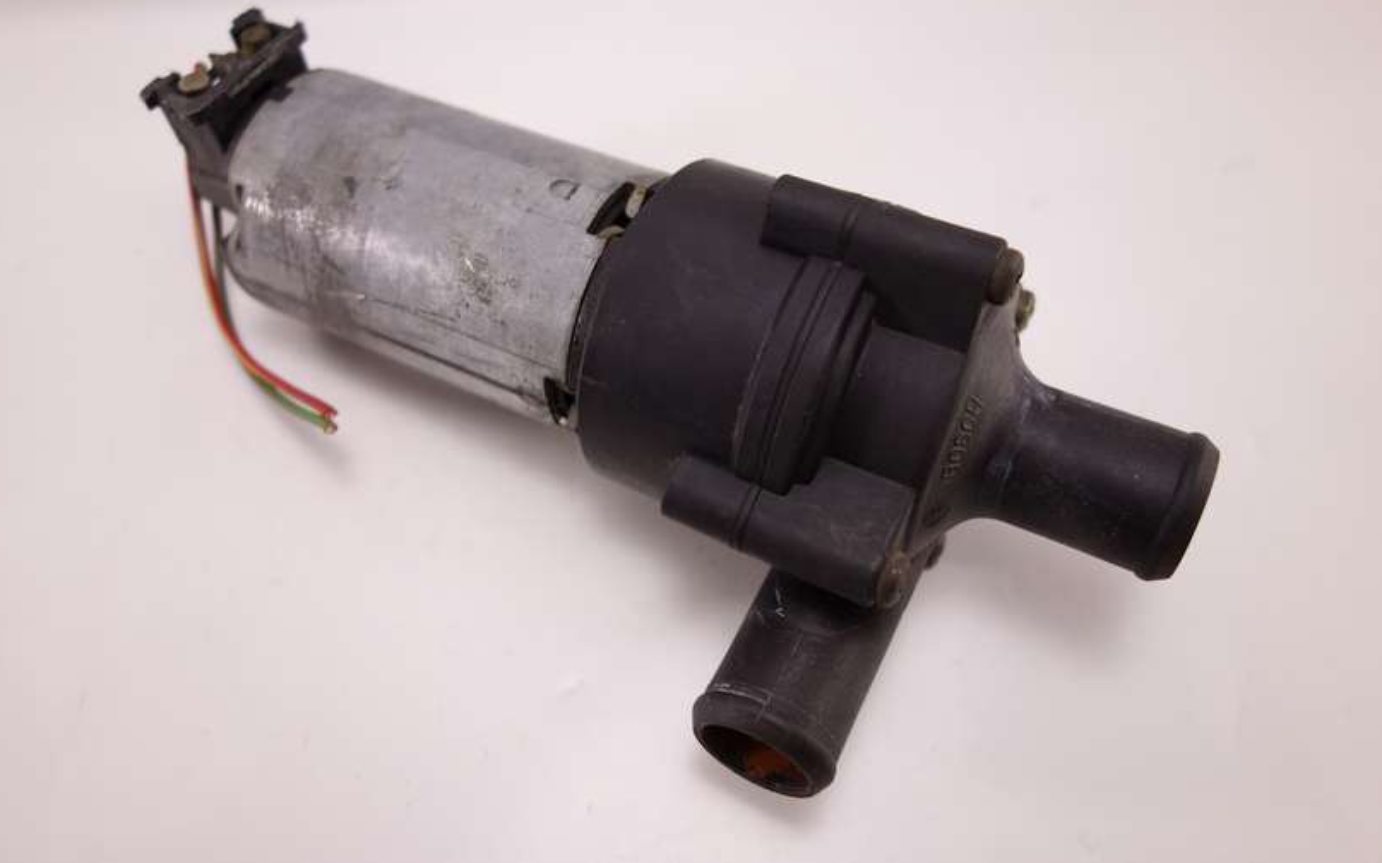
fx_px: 1092
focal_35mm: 29
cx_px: 683
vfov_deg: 43.1
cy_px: 398
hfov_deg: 64.6
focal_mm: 10.4
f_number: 2.5
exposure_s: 1/100
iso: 125
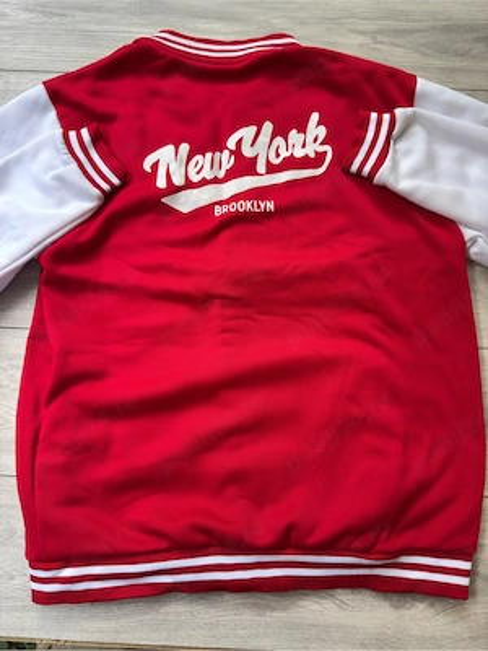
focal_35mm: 24
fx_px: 451
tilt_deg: -81.2
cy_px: 326
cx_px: 244
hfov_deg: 56.8
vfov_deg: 71.6
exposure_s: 1/84
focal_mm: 6.76
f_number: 1.78
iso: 125
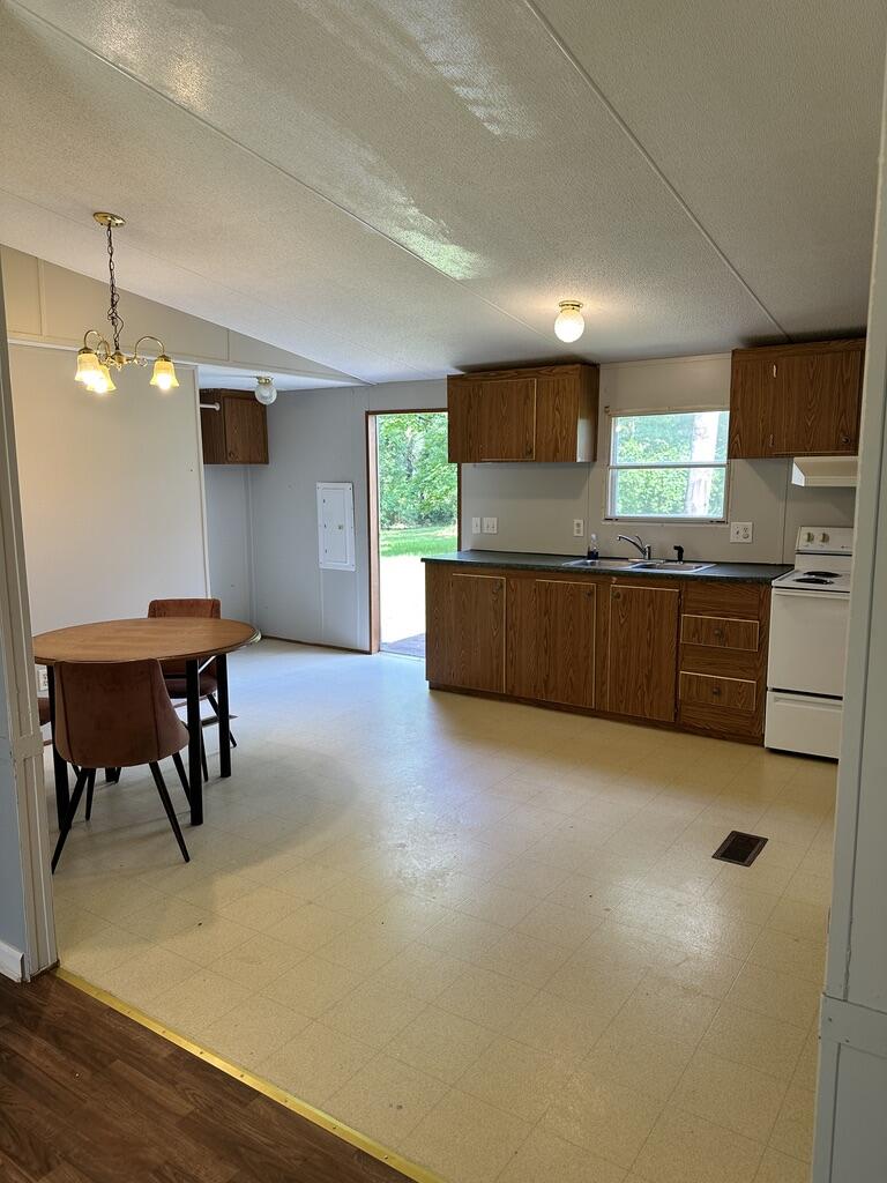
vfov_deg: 71.6
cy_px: 592
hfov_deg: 56.8
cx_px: 444
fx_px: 820
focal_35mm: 24
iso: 80
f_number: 1.78
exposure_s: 1/120
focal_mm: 6.86
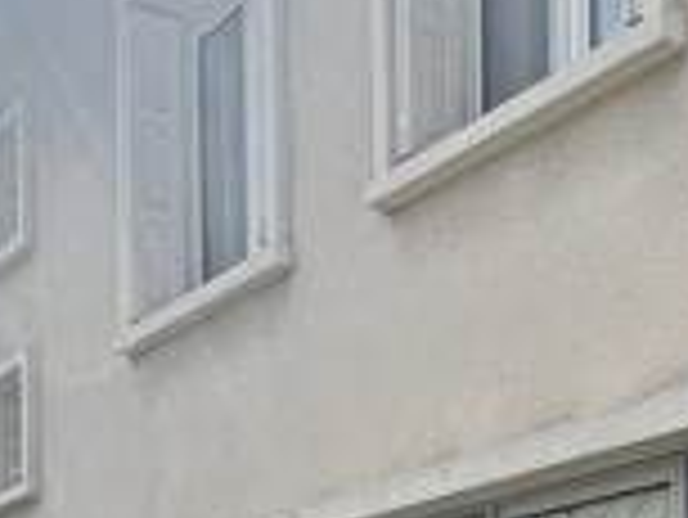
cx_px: 247
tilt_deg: -1.4
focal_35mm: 73
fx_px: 1452
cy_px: 811
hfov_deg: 26.5
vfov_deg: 17.8
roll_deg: +0.8
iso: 50
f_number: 2.2
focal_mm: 2.22
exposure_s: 1/1567
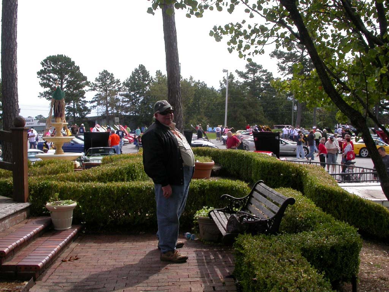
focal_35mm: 38
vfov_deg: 37.7
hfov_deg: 49.0
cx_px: 194
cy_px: 146
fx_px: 427
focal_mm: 7.85
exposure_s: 1/241
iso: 100
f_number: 6.7
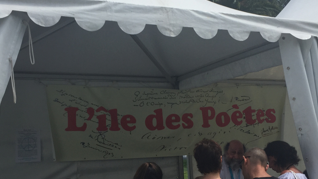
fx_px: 405
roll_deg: +2.0
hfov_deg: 42.9
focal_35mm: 48
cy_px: 103
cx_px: 161
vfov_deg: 24.9
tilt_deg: +3.3
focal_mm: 4.15
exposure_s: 1/3049
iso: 32
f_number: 2.2
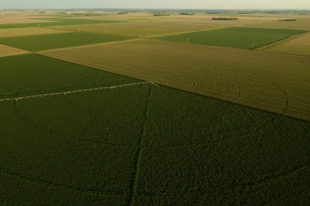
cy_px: 103
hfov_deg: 65.5
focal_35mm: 28
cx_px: 155
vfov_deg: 46.4
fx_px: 241
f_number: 5
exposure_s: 1/120
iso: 100
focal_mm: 10.26
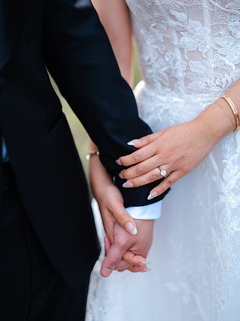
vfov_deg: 30.7
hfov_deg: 23.3
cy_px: 160
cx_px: 120
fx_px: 583
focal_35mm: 63
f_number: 1.7
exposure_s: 1/1000
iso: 80
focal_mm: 80
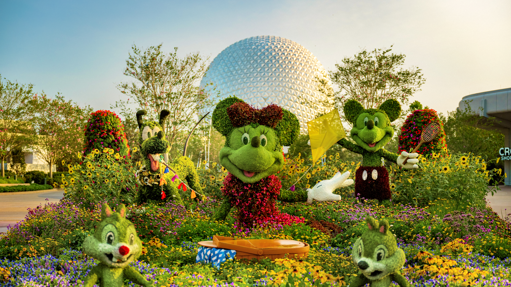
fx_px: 745
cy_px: 152
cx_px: 257
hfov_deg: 37.8
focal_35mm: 55
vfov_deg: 21.8
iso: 500
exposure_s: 1/2500
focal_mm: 52
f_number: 2.8
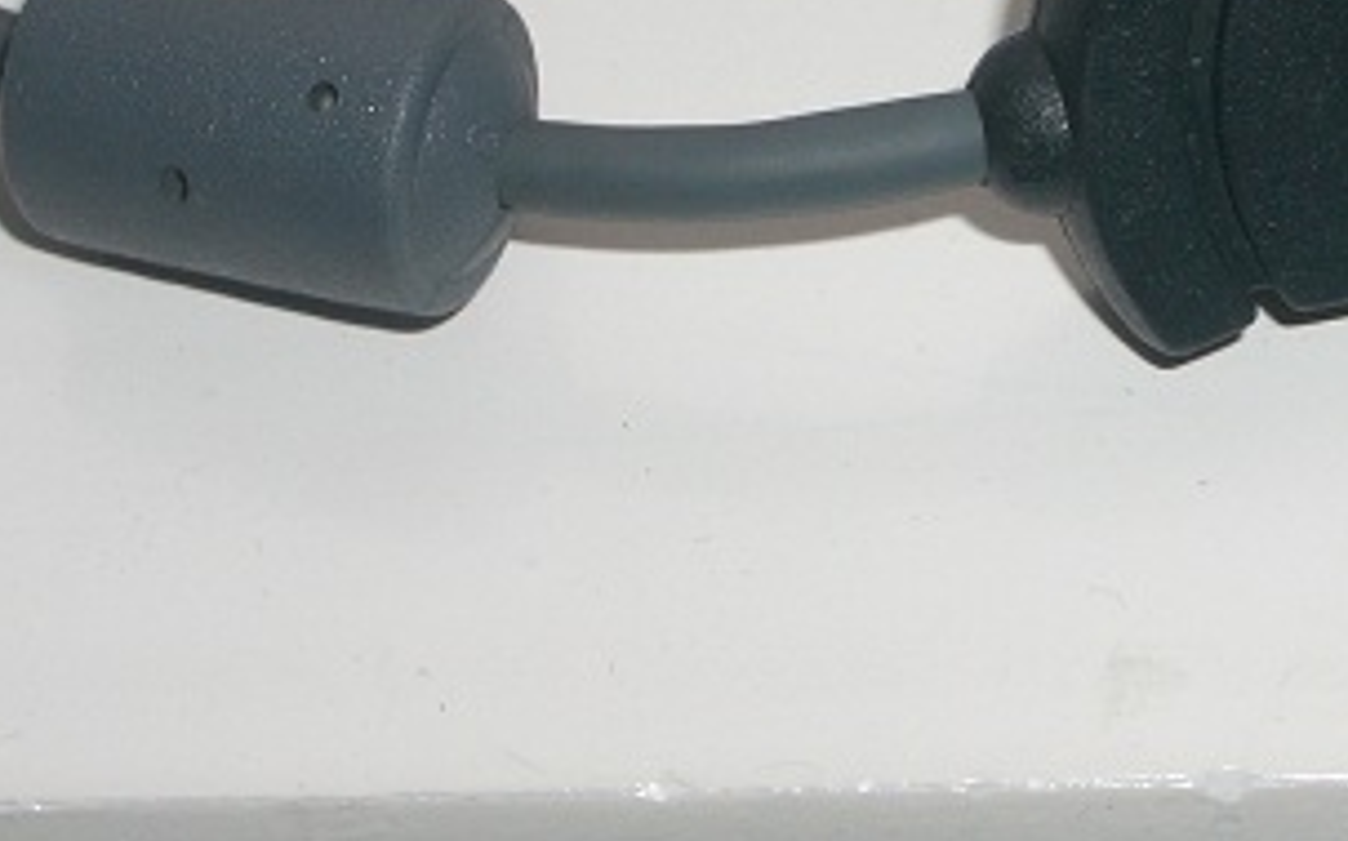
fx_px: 5104
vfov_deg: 9.4
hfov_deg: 14.9
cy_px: 76
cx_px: 1188
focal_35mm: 139
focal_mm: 10.2
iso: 50
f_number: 5.6
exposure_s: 1/125
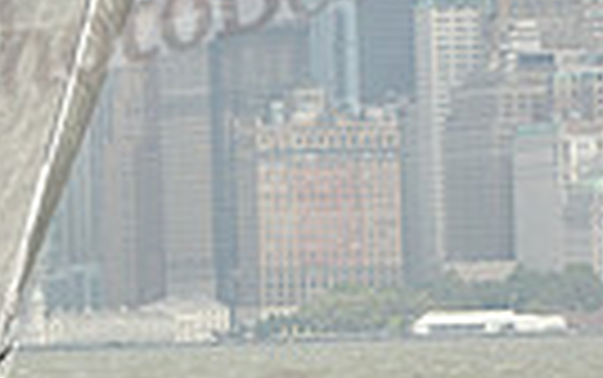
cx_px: -302
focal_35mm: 512
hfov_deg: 4.1
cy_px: 295
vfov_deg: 2.6
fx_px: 8421
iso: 250
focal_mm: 116
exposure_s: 1/800
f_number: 7.1
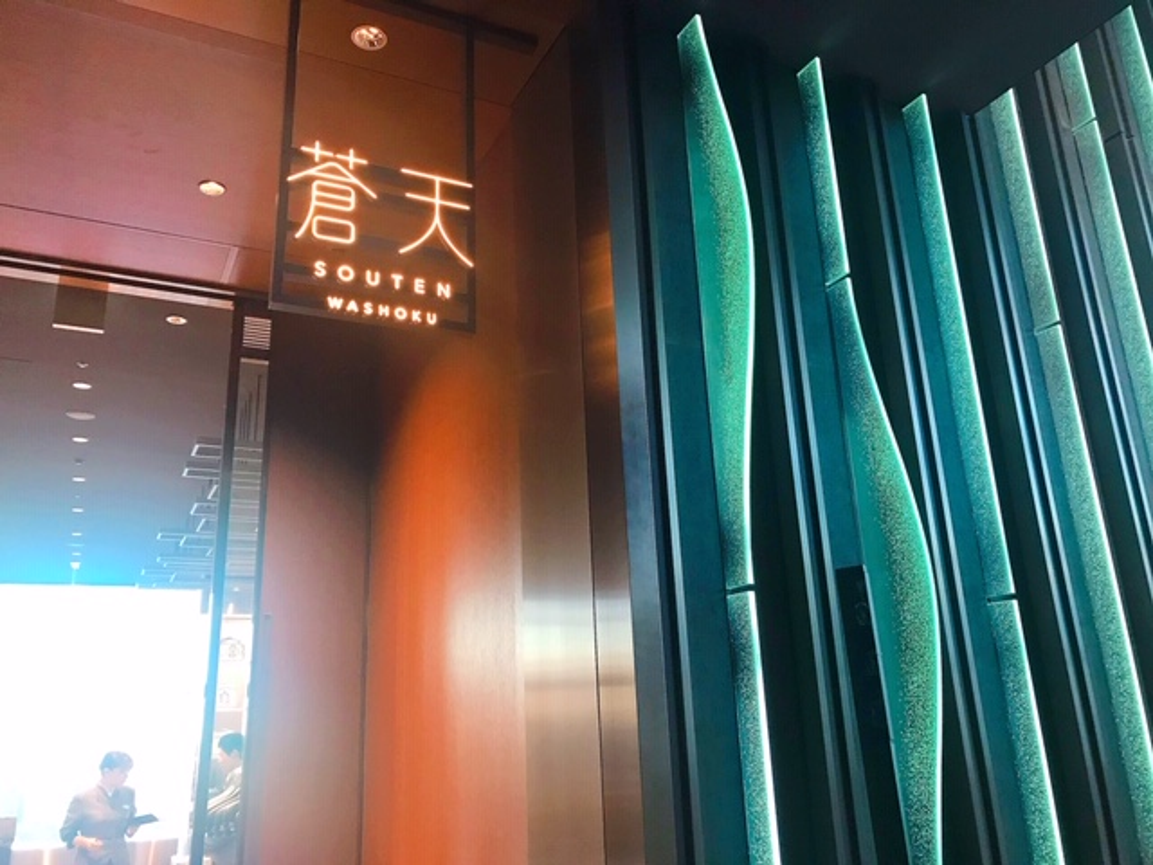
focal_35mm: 28
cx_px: 576
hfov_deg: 63.4
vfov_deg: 49.7
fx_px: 933
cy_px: 432
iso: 100
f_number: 1.8
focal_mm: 3.99
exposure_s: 1/15
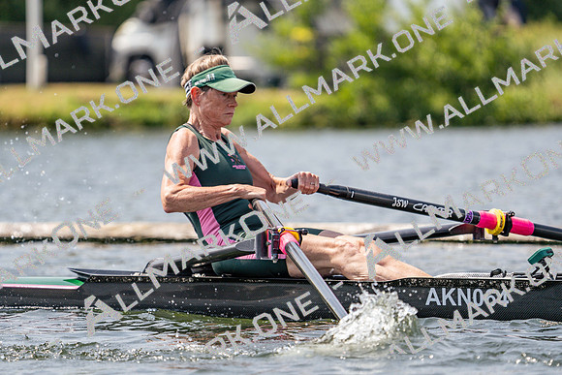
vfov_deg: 3.7
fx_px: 5871
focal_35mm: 376
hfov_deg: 5.5
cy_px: 188
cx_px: 281
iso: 250
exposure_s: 1/1600
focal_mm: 376
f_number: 6.3
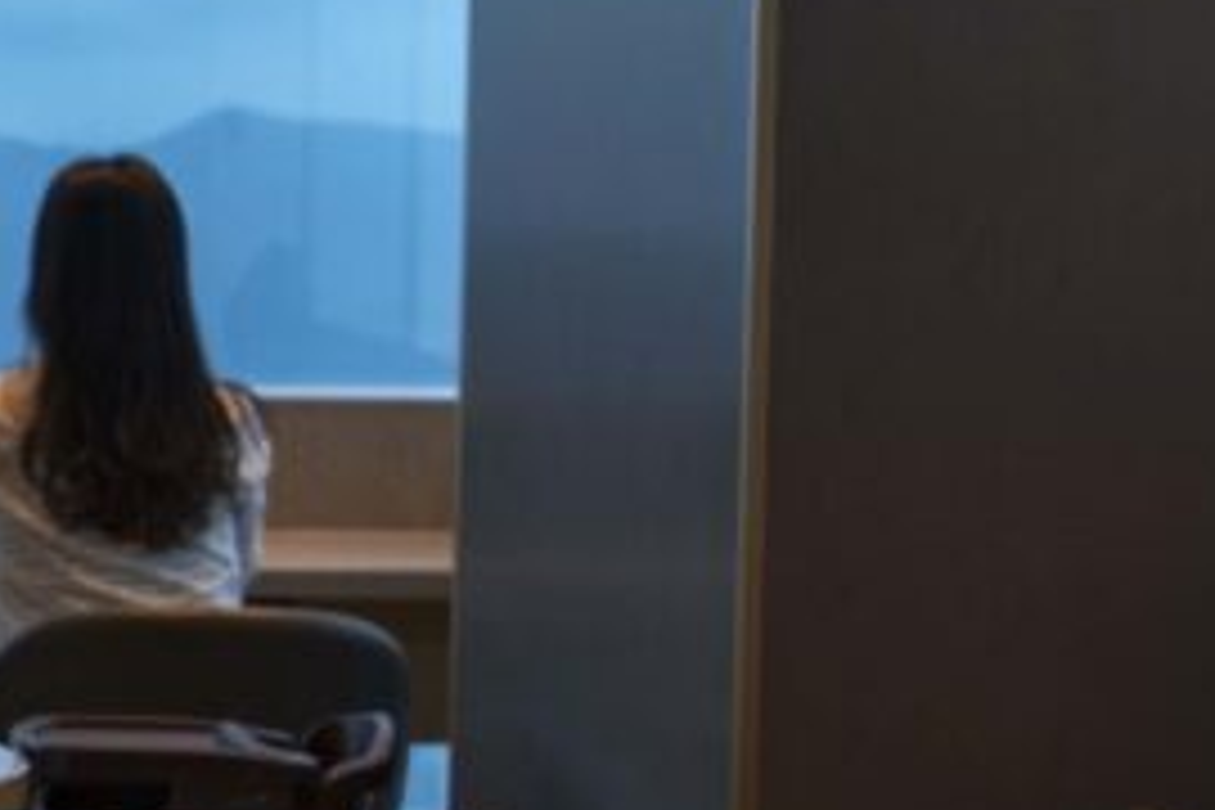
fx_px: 3577
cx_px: -814
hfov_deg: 16.7
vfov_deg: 12.9
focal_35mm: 106
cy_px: 322
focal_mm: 28
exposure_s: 1/60
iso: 250
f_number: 4
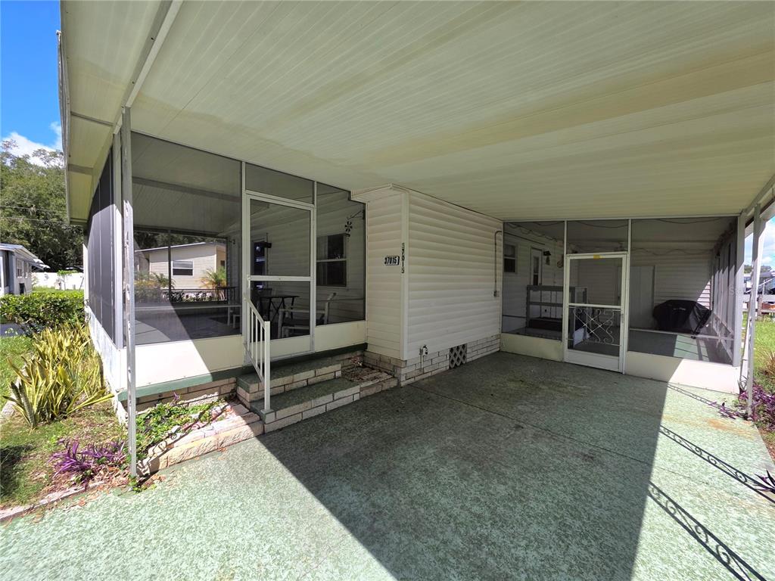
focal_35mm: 13
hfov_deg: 106.2
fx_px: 291
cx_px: 388
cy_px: 290
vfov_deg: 89.9
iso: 40
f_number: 1.9
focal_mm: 2.2
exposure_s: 1/1250
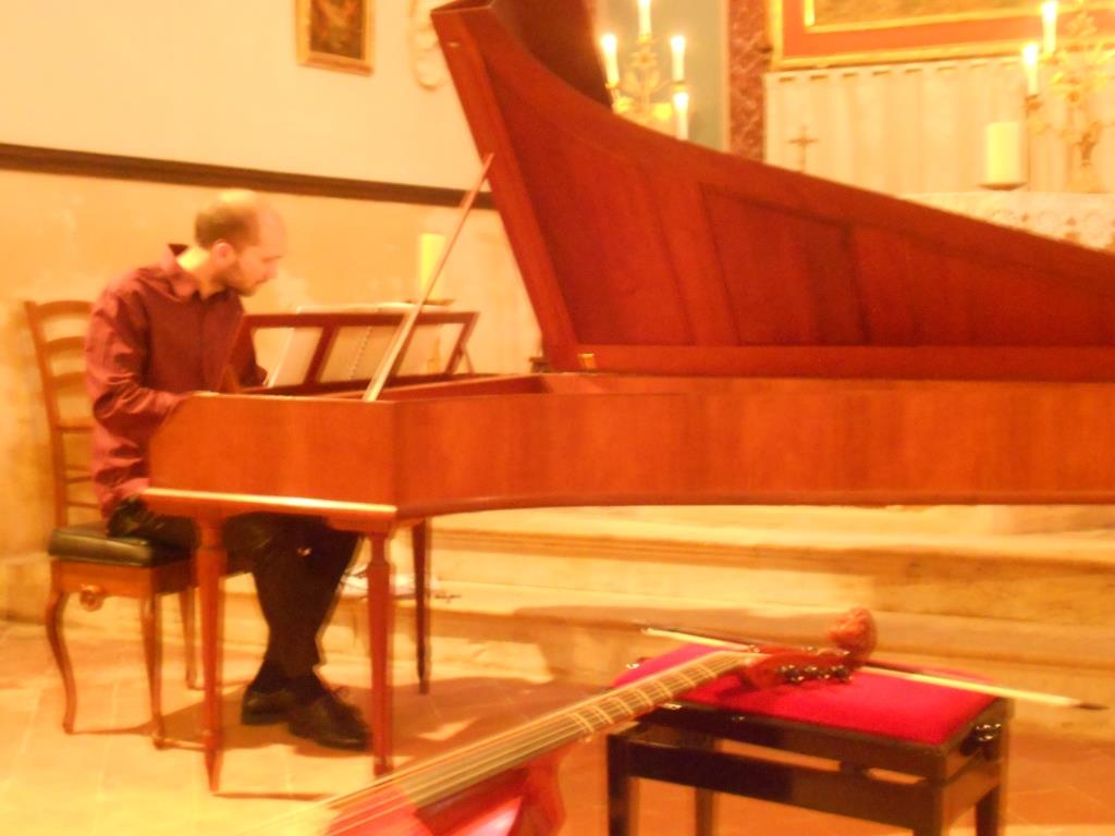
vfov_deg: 33.6
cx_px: 558
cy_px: 418
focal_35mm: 43
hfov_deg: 43.9
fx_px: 1385
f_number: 4.2
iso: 800
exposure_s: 1/3
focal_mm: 7.7
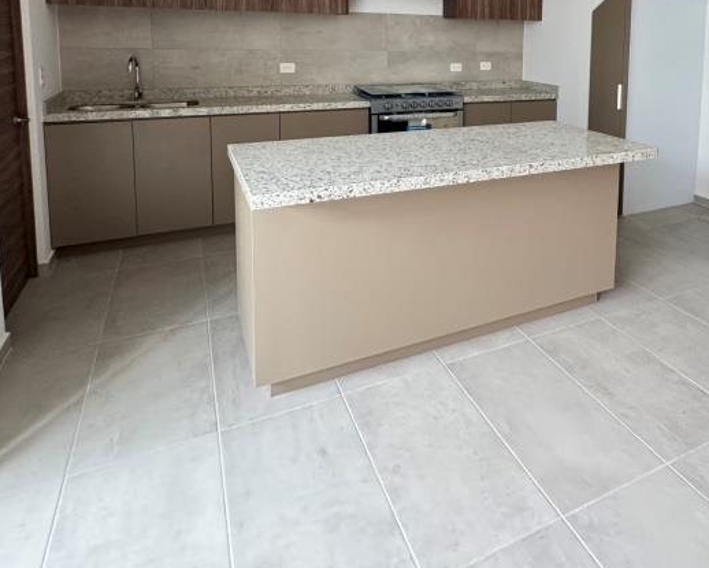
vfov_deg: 49.3
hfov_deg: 61.6
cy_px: 93
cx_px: 501
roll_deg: -1.1
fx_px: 567
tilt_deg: -5.8
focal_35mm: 27
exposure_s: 1/67
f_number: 2.2
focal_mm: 2.22
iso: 320
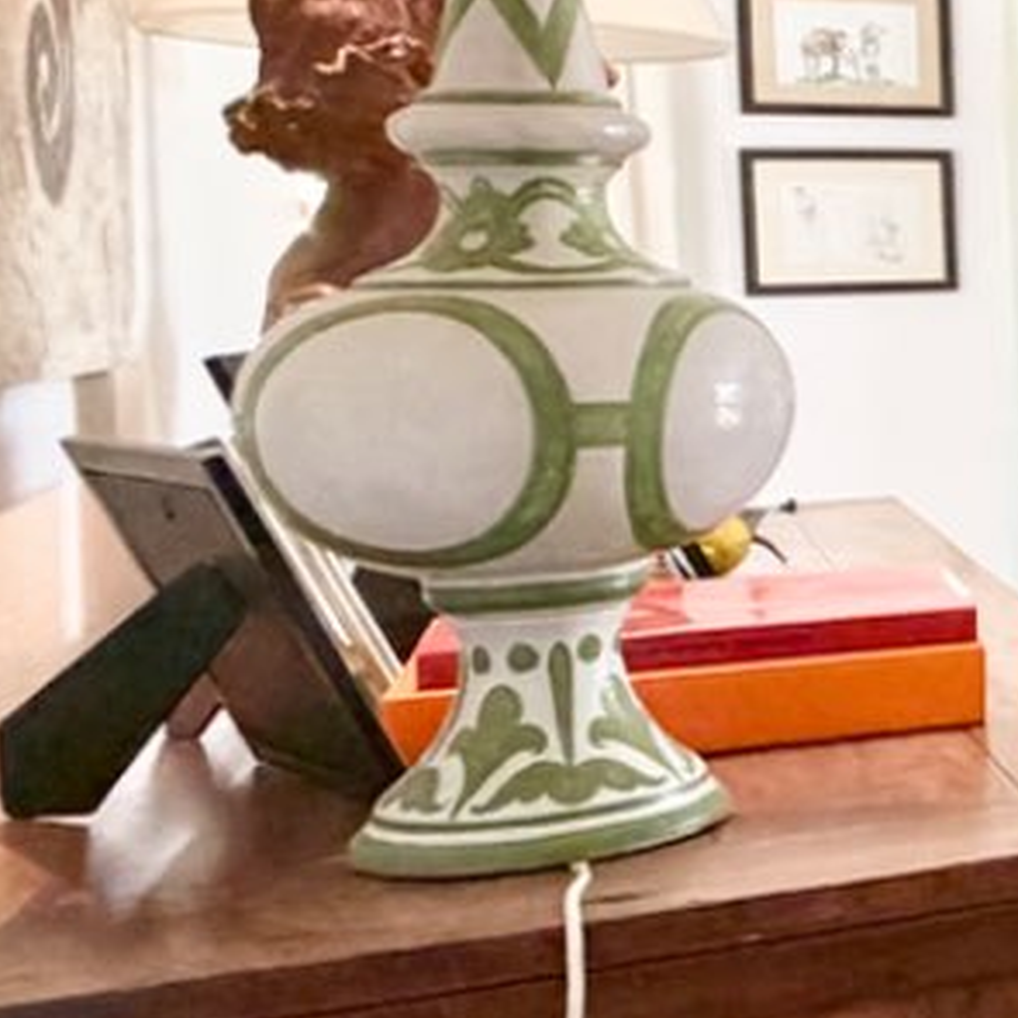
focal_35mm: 63
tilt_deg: -2.1
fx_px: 2096
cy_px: 333
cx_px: 2060
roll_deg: +0.4
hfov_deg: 18.1
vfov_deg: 27.1
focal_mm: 2.22
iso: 250
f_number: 2.2
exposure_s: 1/121
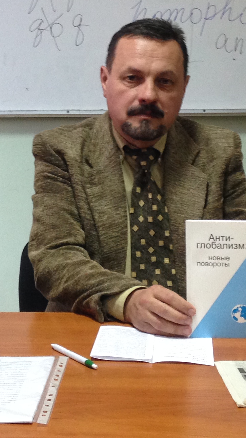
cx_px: 73
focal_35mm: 90
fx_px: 1044
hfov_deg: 13.4
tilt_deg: -1.7
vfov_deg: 23.5
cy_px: 117
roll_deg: +0.8
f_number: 2.4
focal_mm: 4.12
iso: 125
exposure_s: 1/20
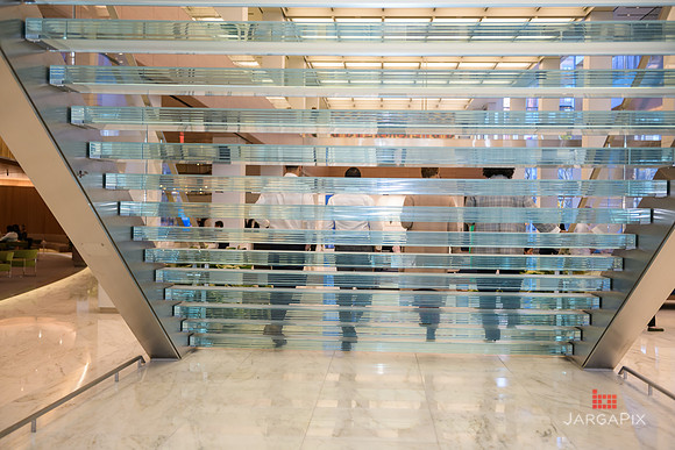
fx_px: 844
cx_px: 338
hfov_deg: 43.6
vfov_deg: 29.9
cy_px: 225
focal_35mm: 45
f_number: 3.2
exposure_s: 1/125
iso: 400
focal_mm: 45
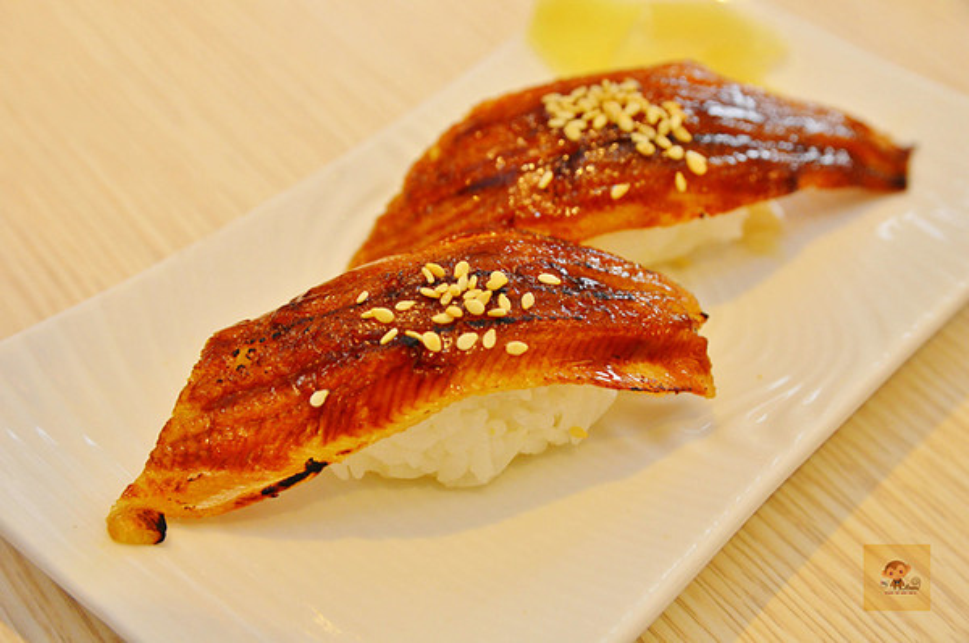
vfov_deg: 18.1
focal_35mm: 75
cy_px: 322
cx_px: 484
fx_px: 2015
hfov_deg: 27.0
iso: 800
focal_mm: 50
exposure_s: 1/60
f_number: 5.6
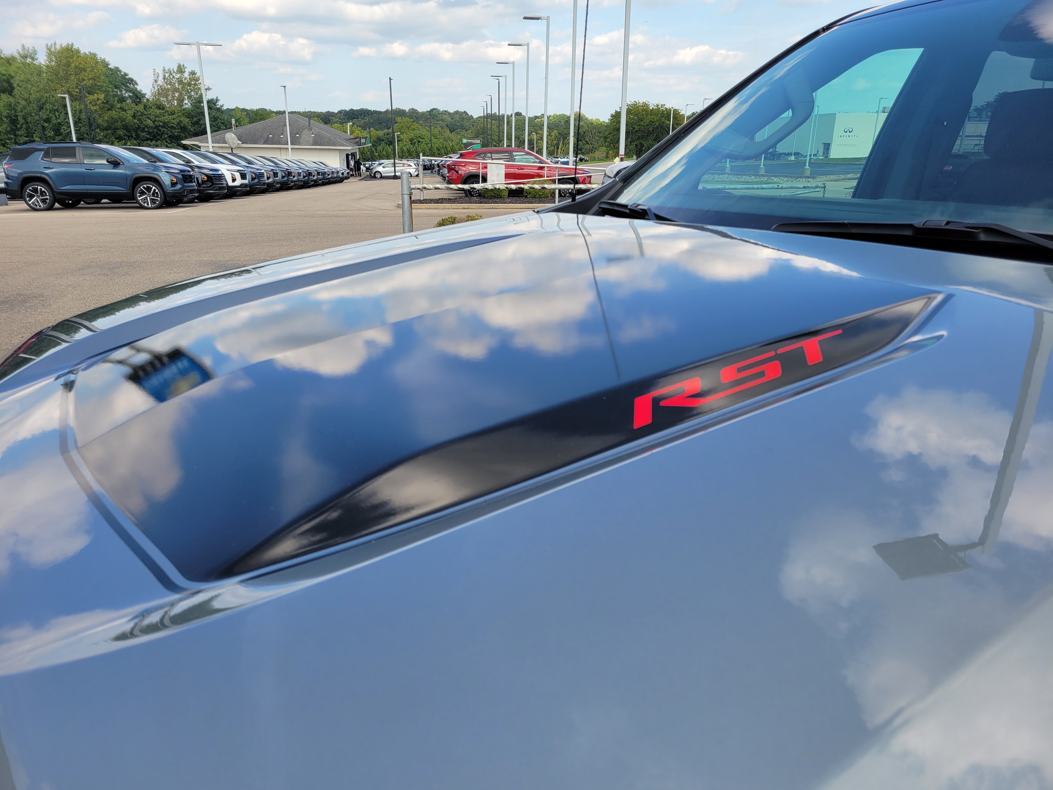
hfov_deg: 67.3
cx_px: 526
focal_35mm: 26
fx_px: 791
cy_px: 395
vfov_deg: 53.1
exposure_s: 1/1099
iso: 40
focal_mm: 5.4
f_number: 1.8
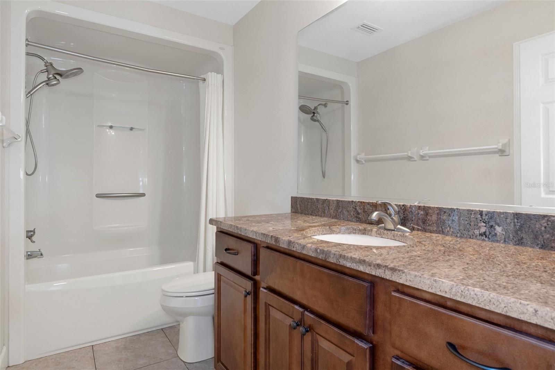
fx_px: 324
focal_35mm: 21
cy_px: 185
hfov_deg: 81.2
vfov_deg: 59.5
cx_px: 278
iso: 320
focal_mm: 14
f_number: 8
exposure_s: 1/4
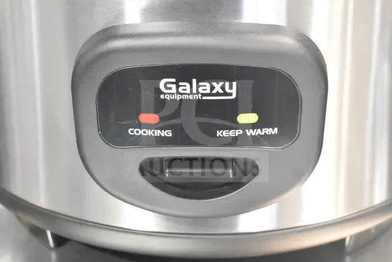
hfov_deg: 35.0
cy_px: 131
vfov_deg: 23.8
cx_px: 196
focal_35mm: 57
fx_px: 621
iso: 6400
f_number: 5
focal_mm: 38
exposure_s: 1/100
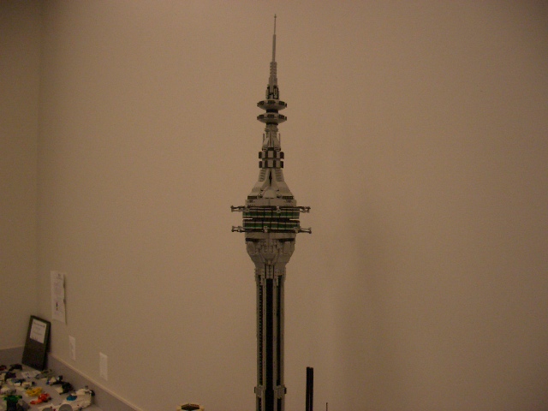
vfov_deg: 40.7
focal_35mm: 35
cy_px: 206
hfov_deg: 52.6
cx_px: 274
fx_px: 554
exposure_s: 1/100
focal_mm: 5.8
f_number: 2.6
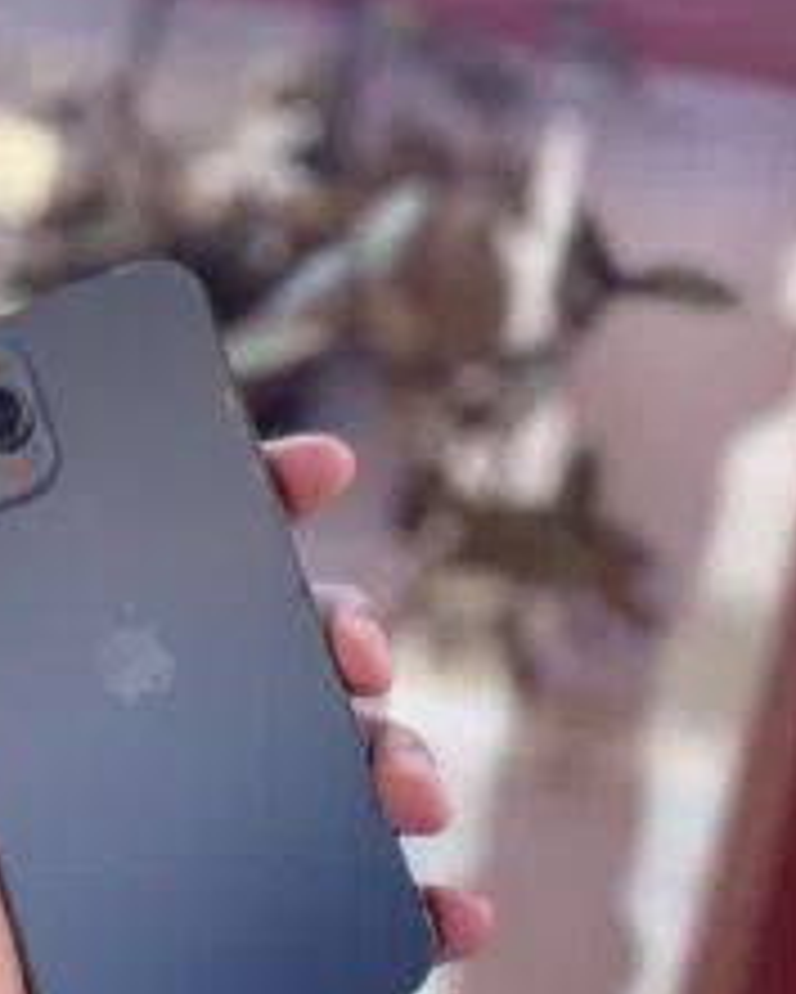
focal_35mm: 46
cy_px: 639
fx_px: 1354
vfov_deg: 40.0
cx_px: 202
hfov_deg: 32.2
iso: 80
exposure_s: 1/121
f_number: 1.6
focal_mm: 4.2
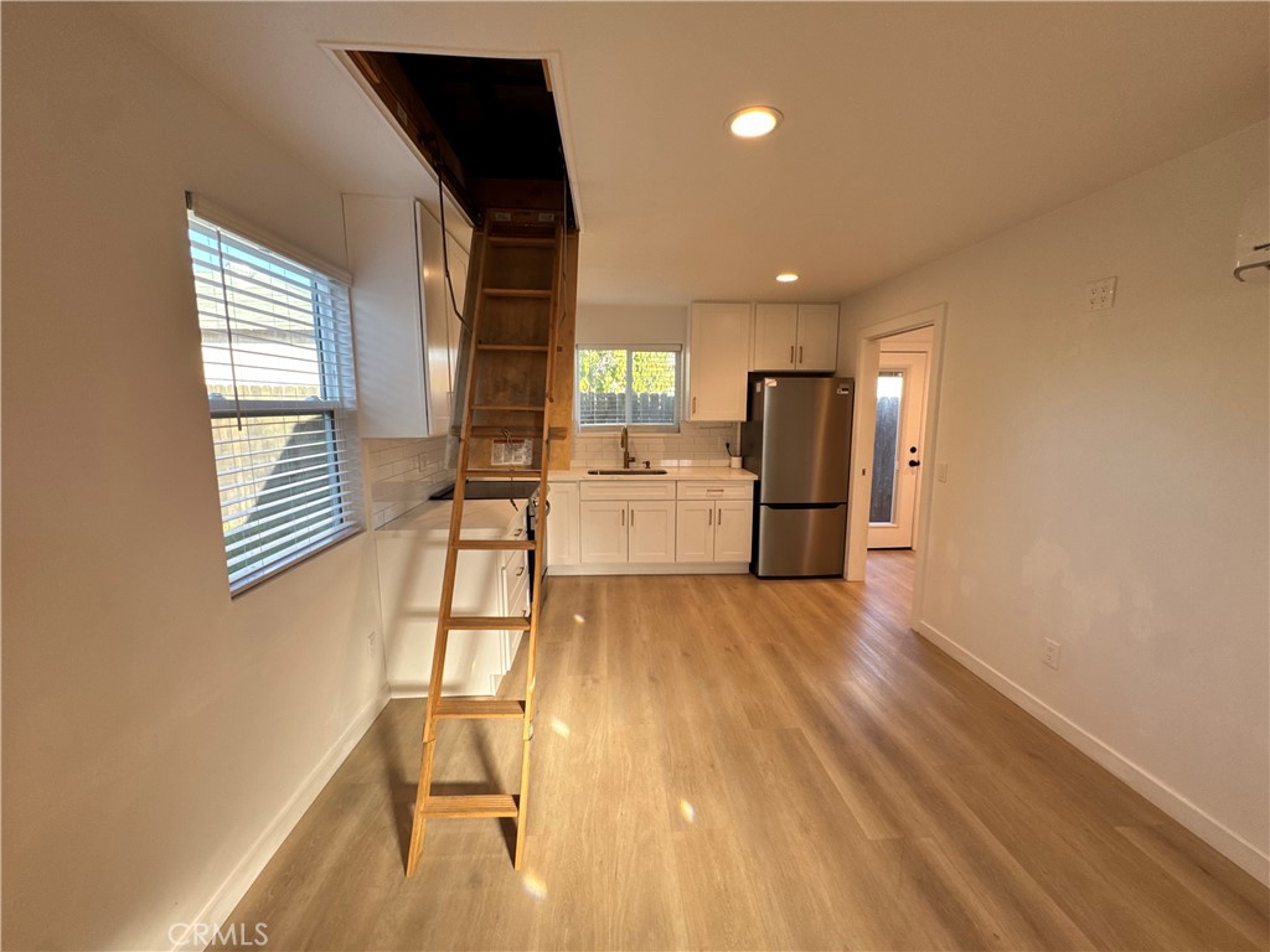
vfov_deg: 85.7
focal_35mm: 14
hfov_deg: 102.1
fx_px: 514
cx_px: 635
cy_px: 476
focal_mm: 2.22
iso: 100
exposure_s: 1/120
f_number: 2.2
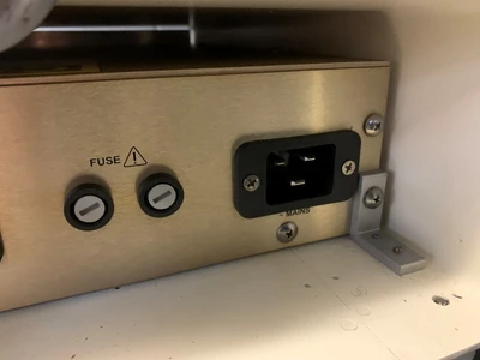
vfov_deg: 53.1
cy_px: 180
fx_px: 361
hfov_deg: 67.3
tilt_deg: -18.8
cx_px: 240
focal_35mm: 26
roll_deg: -0.3
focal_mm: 4.25
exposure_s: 1/30
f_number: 1.8
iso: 640
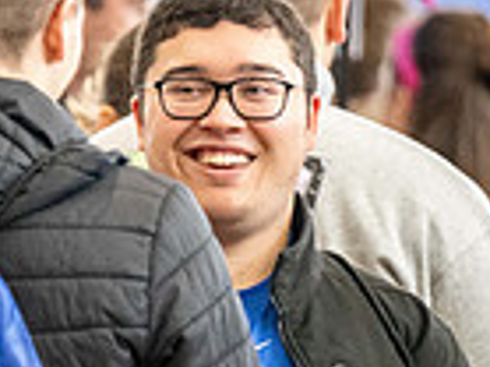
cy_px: 477
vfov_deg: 1.5
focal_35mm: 958
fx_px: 13549
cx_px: -64
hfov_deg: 2.1
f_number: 2.8
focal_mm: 200
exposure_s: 1/320
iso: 4000
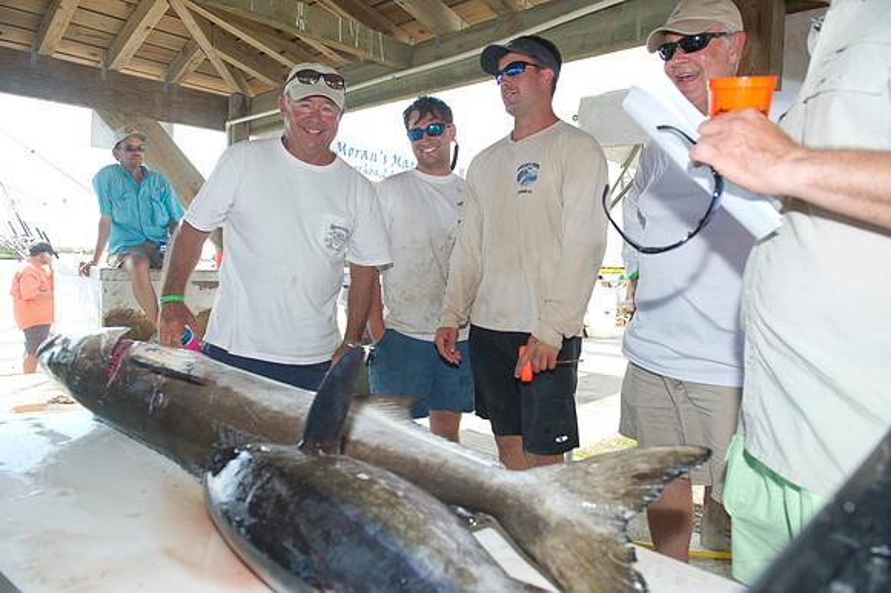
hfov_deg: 73.8
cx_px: 446
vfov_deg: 53.1
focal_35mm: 24
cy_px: 296
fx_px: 594
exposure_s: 1/250
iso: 125
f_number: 5
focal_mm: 24
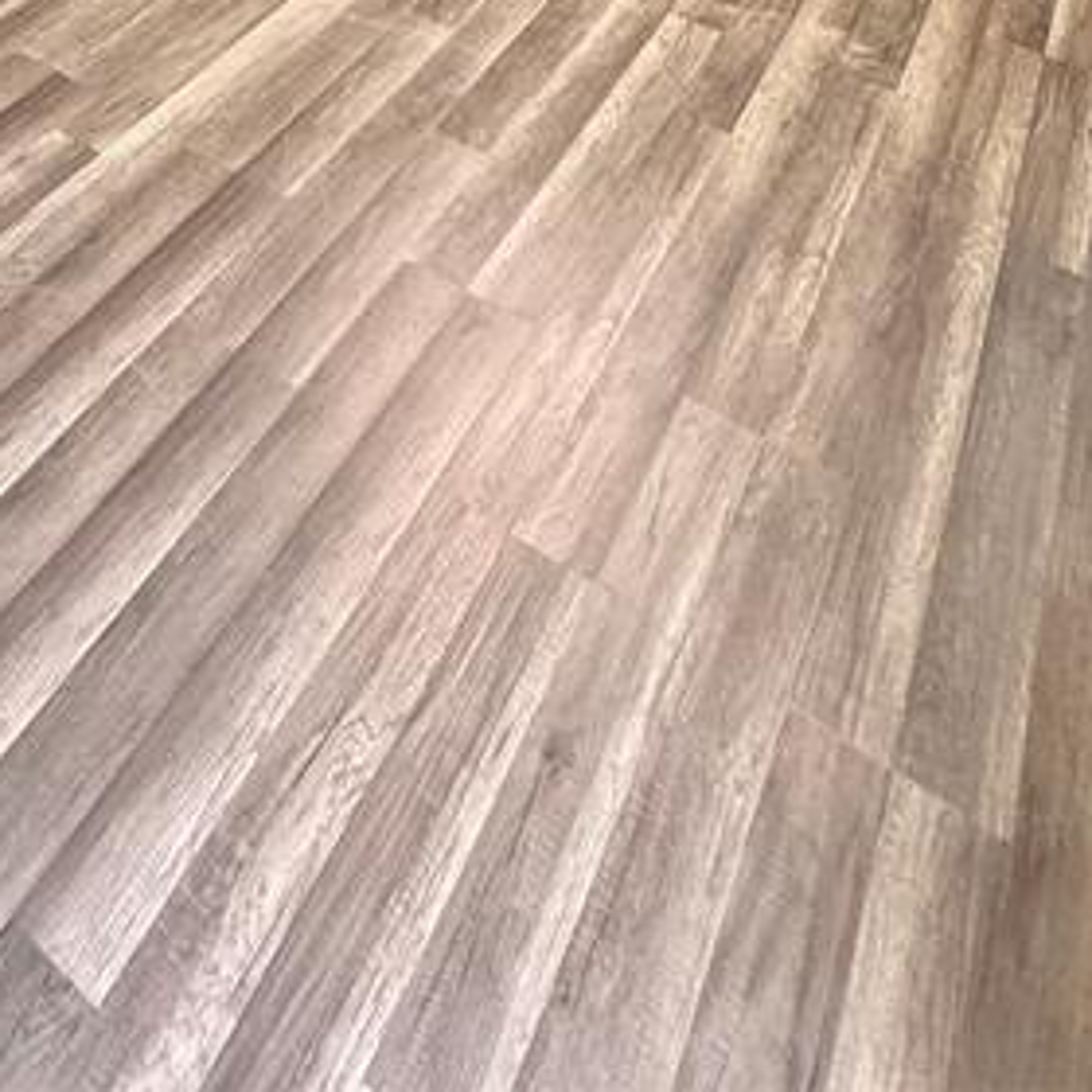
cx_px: 480
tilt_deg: -16.1
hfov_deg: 48.3
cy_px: -402
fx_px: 1213
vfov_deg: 32.6
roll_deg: -1.6
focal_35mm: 34
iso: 320
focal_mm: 2.22
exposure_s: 1/99
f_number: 2.2
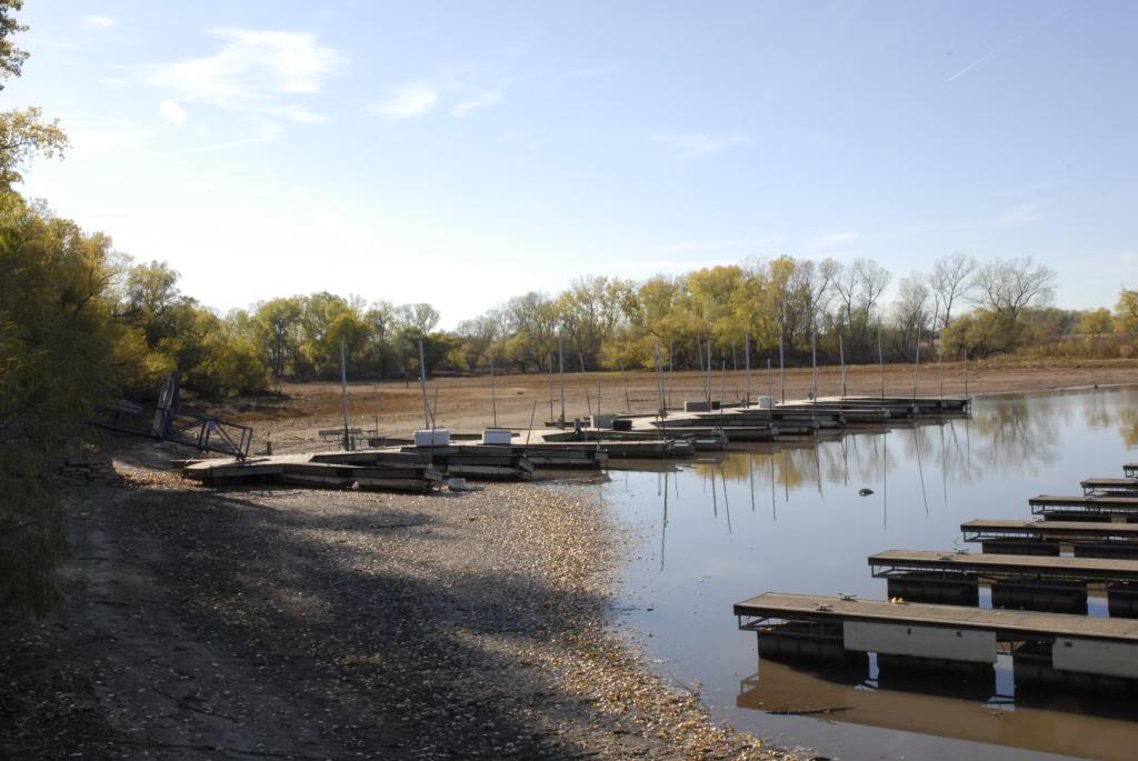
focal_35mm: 40
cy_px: 380
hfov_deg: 47.9
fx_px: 1281
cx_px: 569
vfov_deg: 33.1
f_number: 22
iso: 400
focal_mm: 27
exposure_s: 1/60
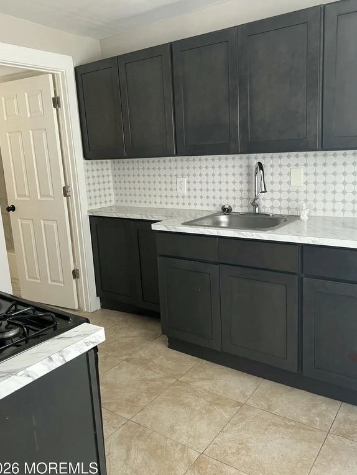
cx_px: 173
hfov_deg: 48.2
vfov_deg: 61.6
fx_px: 399
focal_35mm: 29
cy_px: 228
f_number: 1.5
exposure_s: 1/60
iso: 500
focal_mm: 5.7
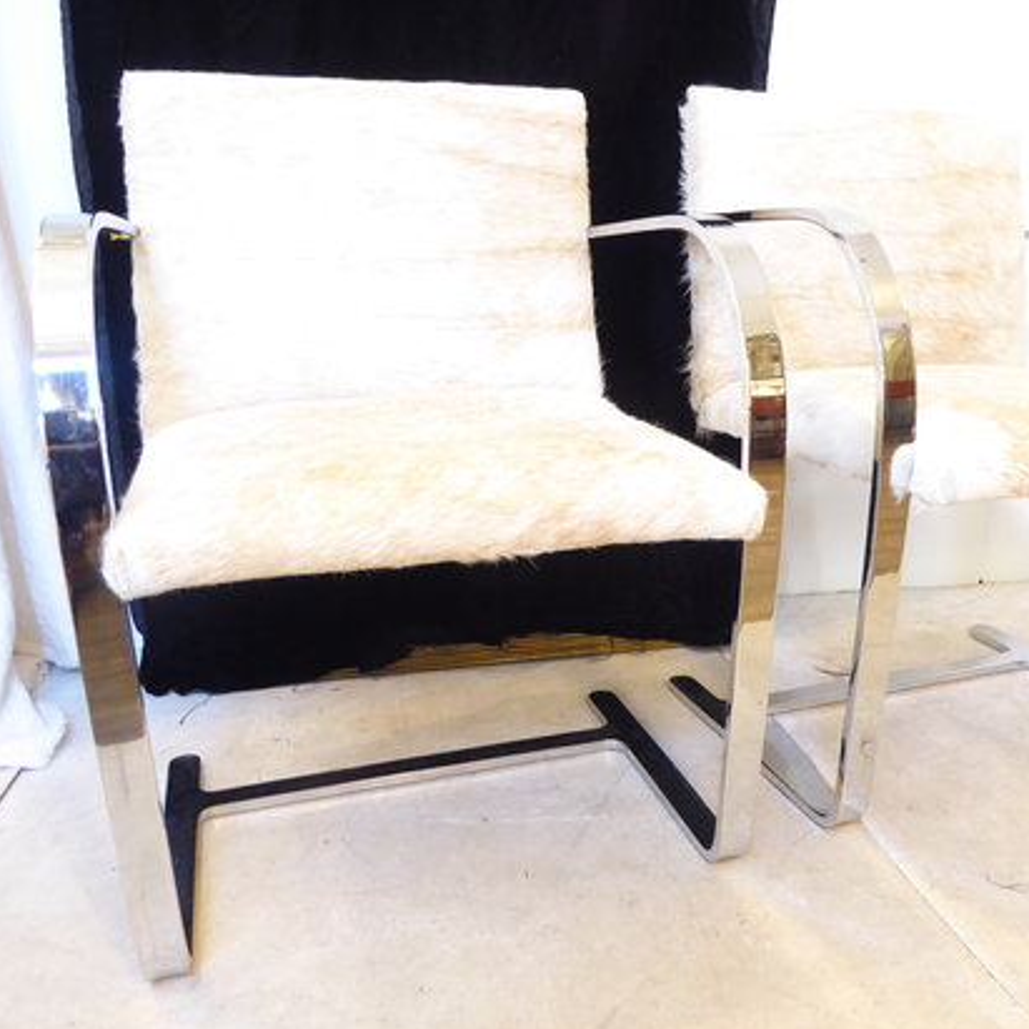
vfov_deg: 52.5
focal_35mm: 31
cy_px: 503
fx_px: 1043
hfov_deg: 52.1
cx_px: 626
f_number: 3.3
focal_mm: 4.3
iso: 400
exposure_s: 1/8
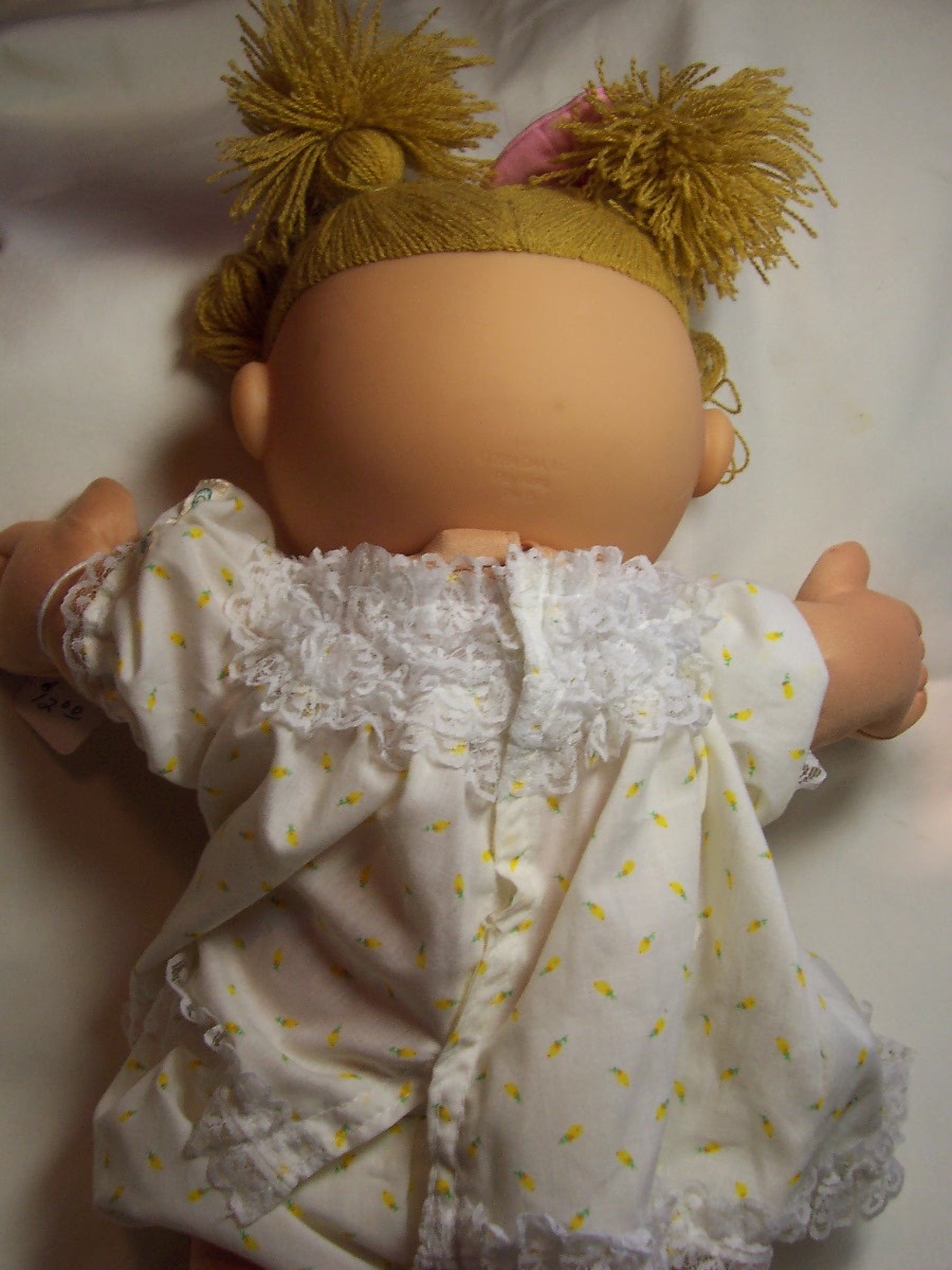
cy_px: 635
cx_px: 476
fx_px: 1357
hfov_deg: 38.7
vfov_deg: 50.1
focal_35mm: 37
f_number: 2.8
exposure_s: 1/90
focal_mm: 5.6
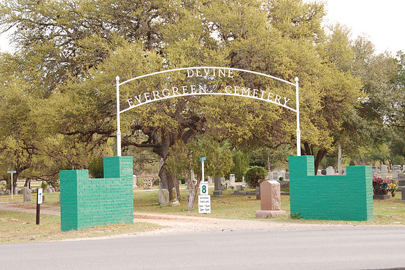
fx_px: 843
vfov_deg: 18.2
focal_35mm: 75
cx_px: 202
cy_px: 135
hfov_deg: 27.0
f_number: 10
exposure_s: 1/160
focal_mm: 50
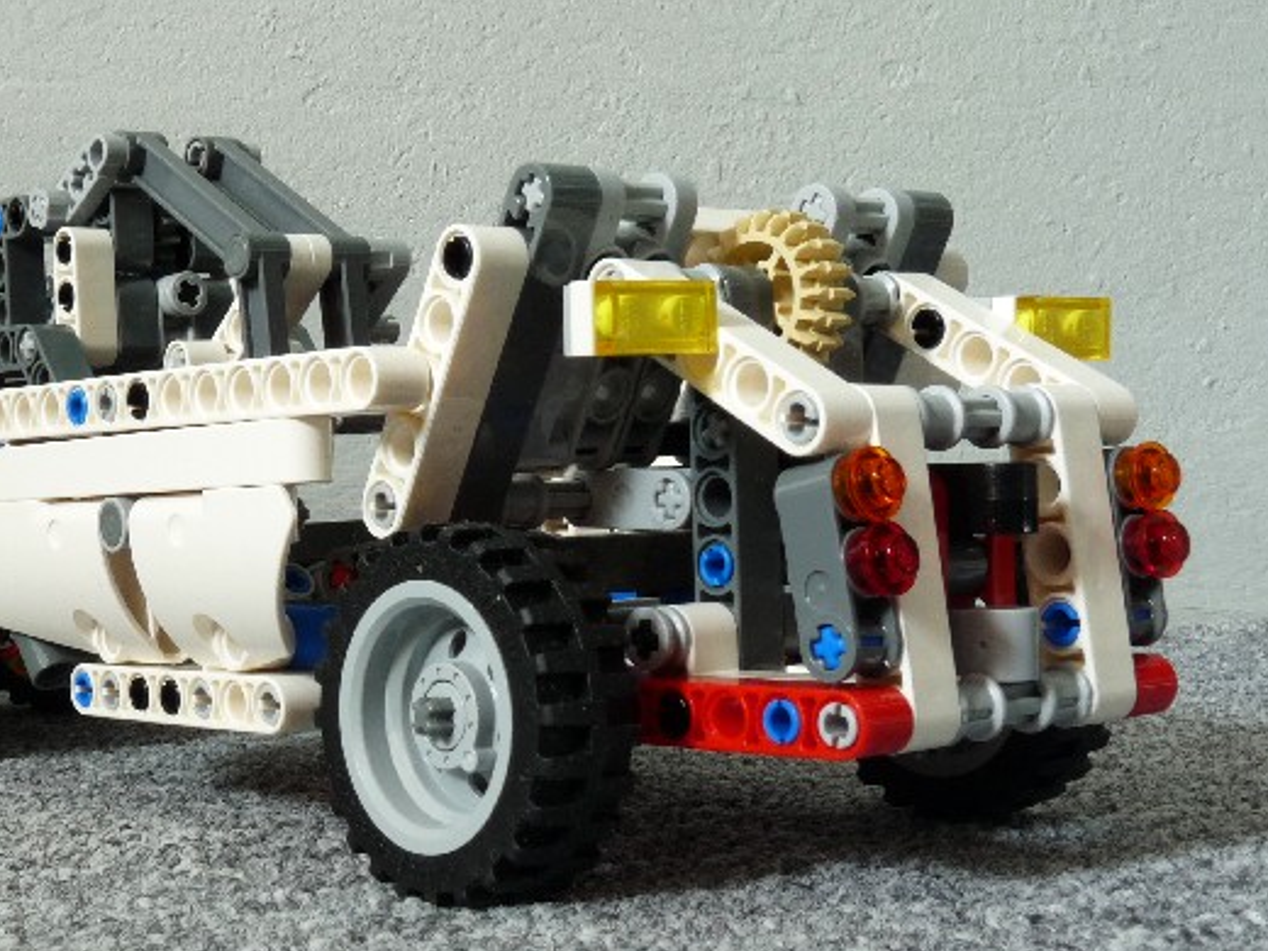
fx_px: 2198
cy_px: 507
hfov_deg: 31.6
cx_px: 310
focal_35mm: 60
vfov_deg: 24.4
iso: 100
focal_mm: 6.9
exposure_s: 1/1.3
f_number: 8
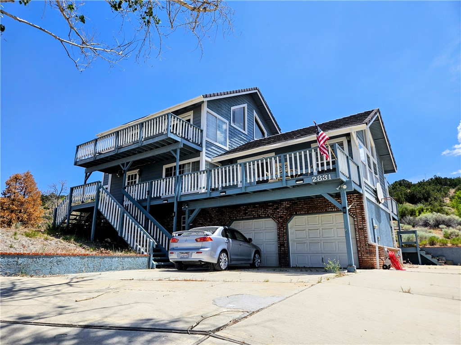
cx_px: 230
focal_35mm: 23
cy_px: 172
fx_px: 306
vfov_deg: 58.9
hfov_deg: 73.9
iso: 25
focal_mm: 5.4
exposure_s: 1/2752
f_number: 1.8
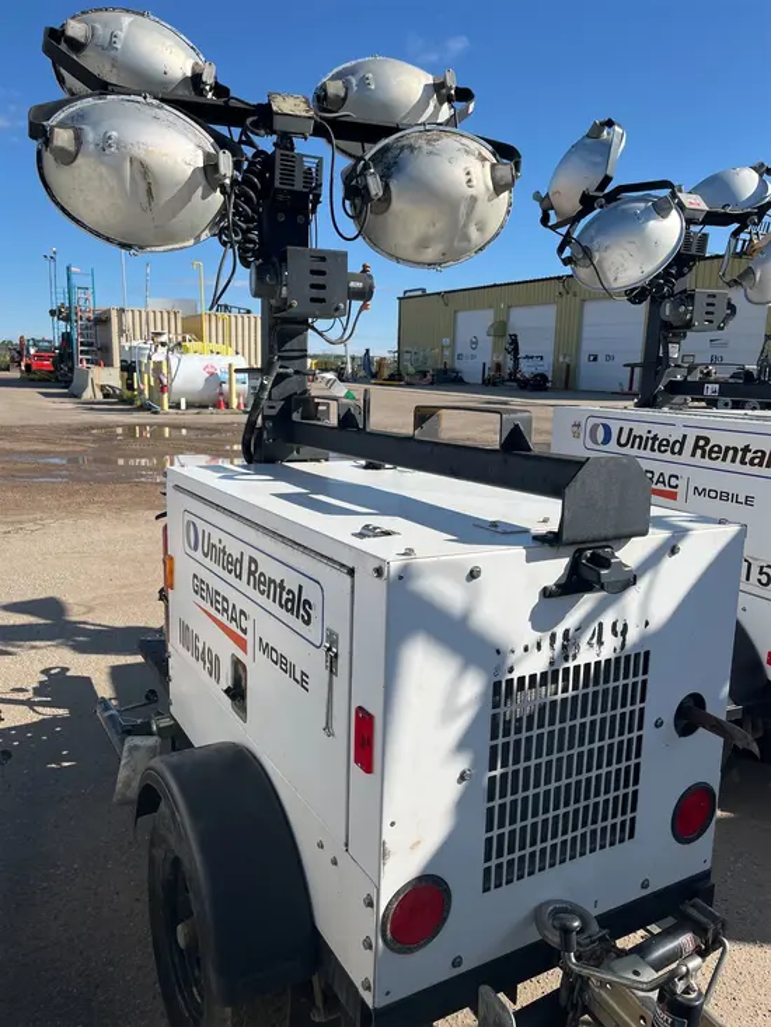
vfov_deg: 67.3
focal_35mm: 26
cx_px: 386
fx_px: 772
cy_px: 514
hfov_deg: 53.1
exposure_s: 1/3521
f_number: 1.6
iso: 50
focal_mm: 5.1
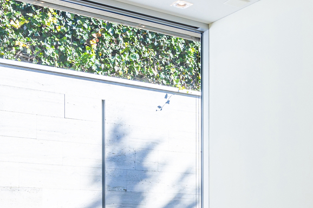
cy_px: 251
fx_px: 539
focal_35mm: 62
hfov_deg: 31.7
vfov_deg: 20.4
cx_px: 242
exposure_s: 1/30
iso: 100
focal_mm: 14
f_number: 9
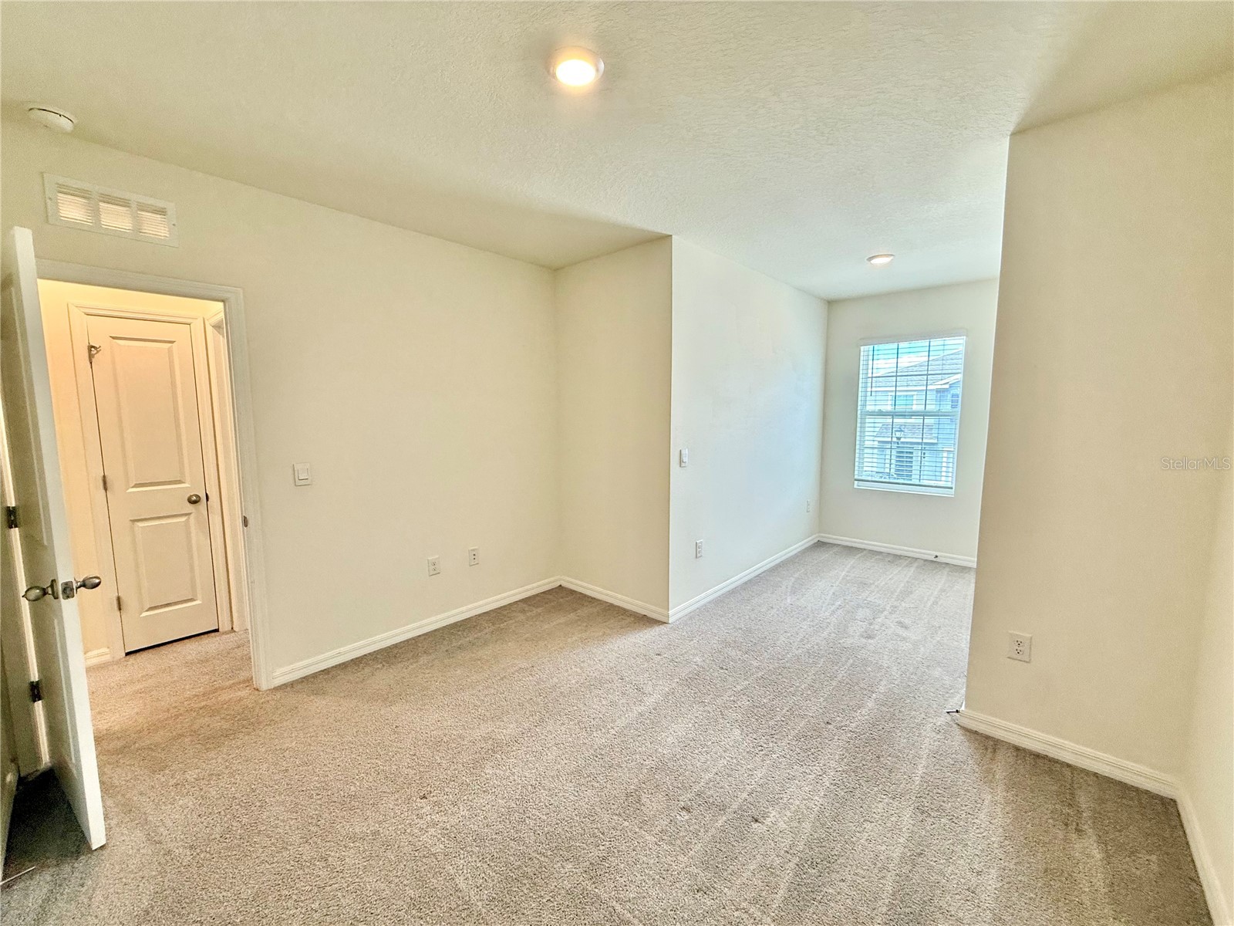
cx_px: 617
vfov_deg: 85.7
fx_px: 499
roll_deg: +0.8
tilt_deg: -5.4
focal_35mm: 14
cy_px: 463
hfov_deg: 102.1
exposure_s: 1/120
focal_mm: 2.22
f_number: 2.2
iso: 125
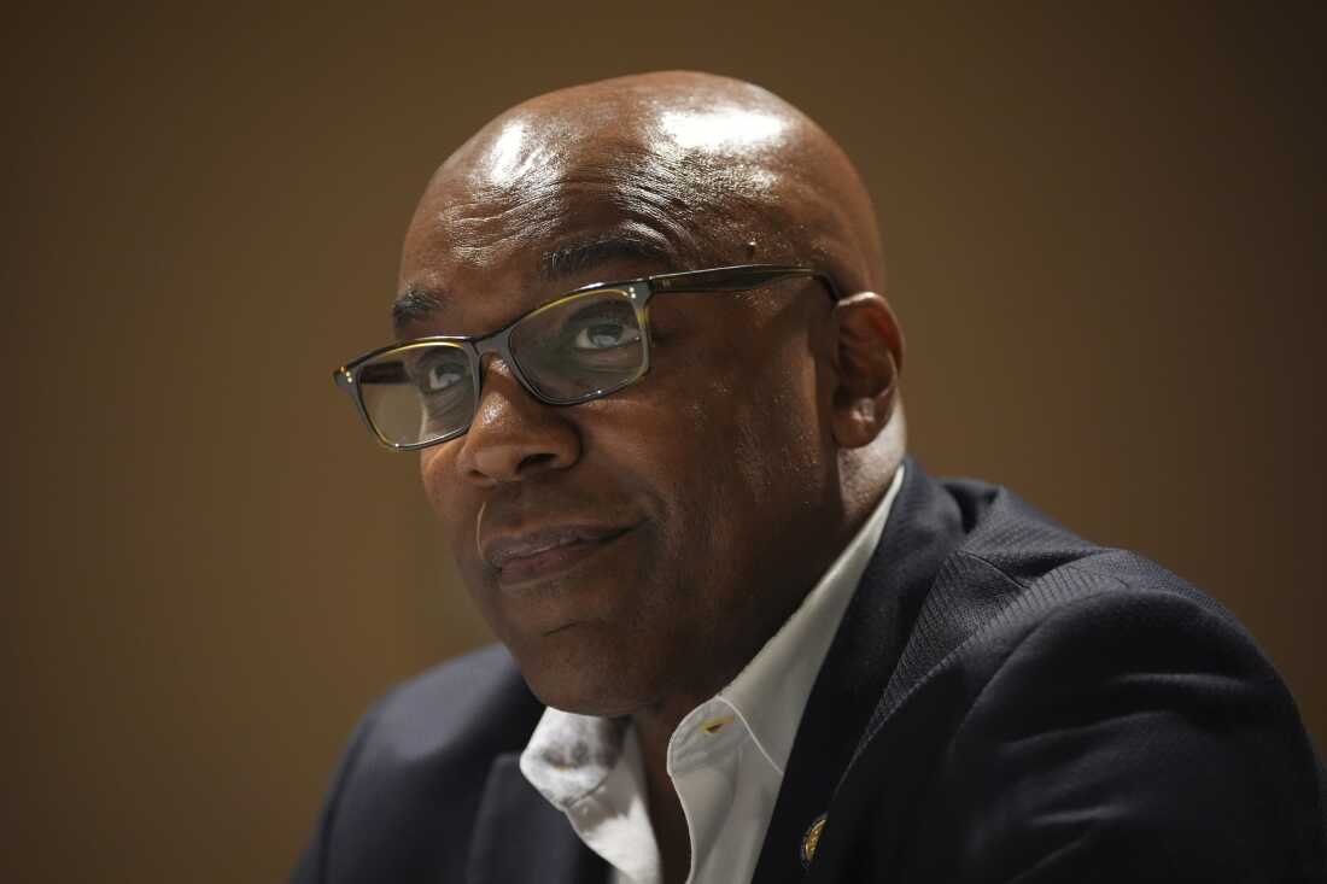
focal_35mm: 153
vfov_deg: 9.0
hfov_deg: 13.4
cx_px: 664
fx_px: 5639
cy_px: 442
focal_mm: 153
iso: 3200
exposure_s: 1/200
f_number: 2.8
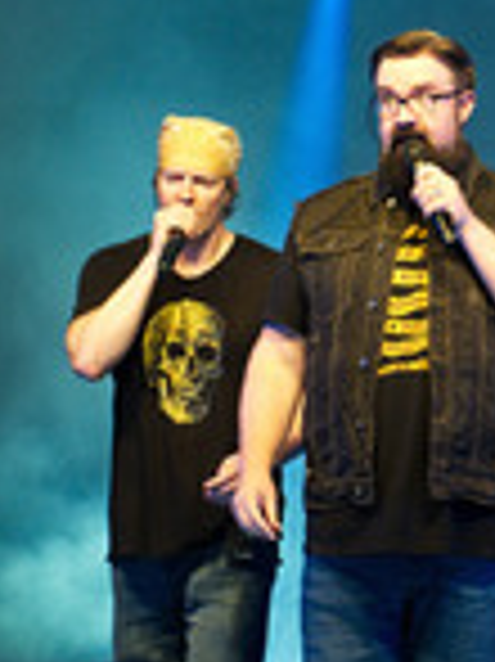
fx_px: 3933
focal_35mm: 206
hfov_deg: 7.2
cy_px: 162
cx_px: 493
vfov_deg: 9.6
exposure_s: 1/200
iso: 3200
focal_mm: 70
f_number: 2.8
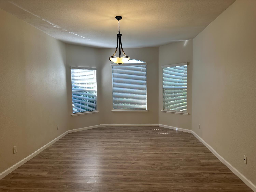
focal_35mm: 24
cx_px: 128
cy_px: 96
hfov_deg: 71.6
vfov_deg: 56.8
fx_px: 177
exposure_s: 1/161
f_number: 1.78
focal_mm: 6.86
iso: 80
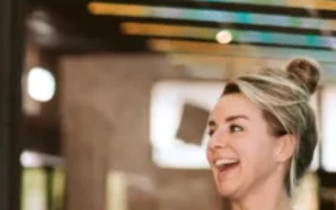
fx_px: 2180
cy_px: 434
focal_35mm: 238
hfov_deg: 8.6
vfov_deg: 5.4
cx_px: -140
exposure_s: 1/400
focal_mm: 50
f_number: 1.4
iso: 1250
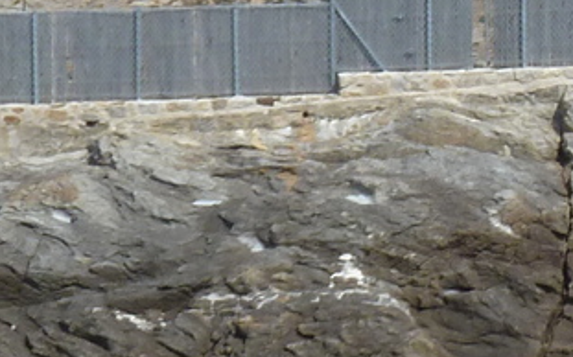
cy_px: -272
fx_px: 8865
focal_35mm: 568
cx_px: 1205
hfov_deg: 3.7
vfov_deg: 2.3
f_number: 4.3
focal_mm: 17
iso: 80
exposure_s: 1/500
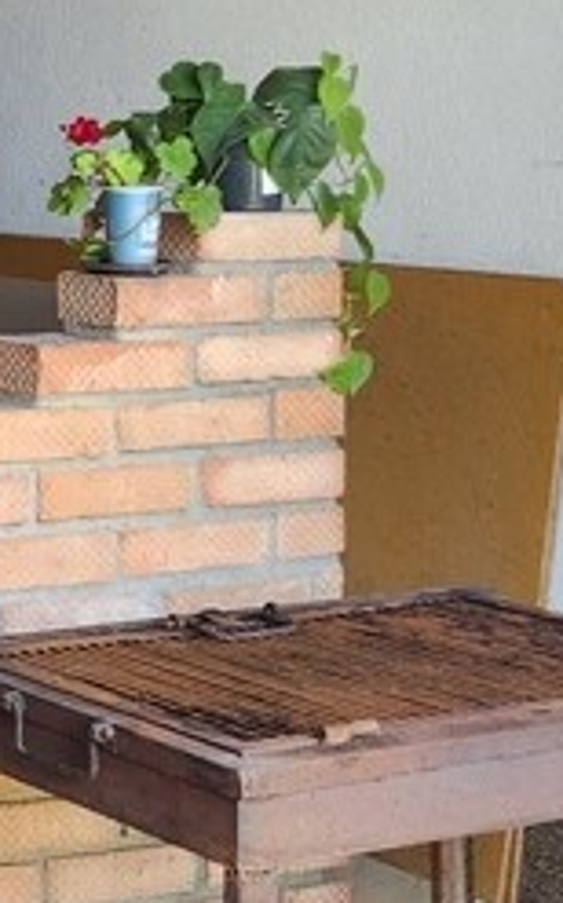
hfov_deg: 10.8
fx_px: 2484
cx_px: -819
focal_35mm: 101
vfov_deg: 20.4
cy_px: 216
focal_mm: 5.4
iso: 125
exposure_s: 1/180
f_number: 1.8
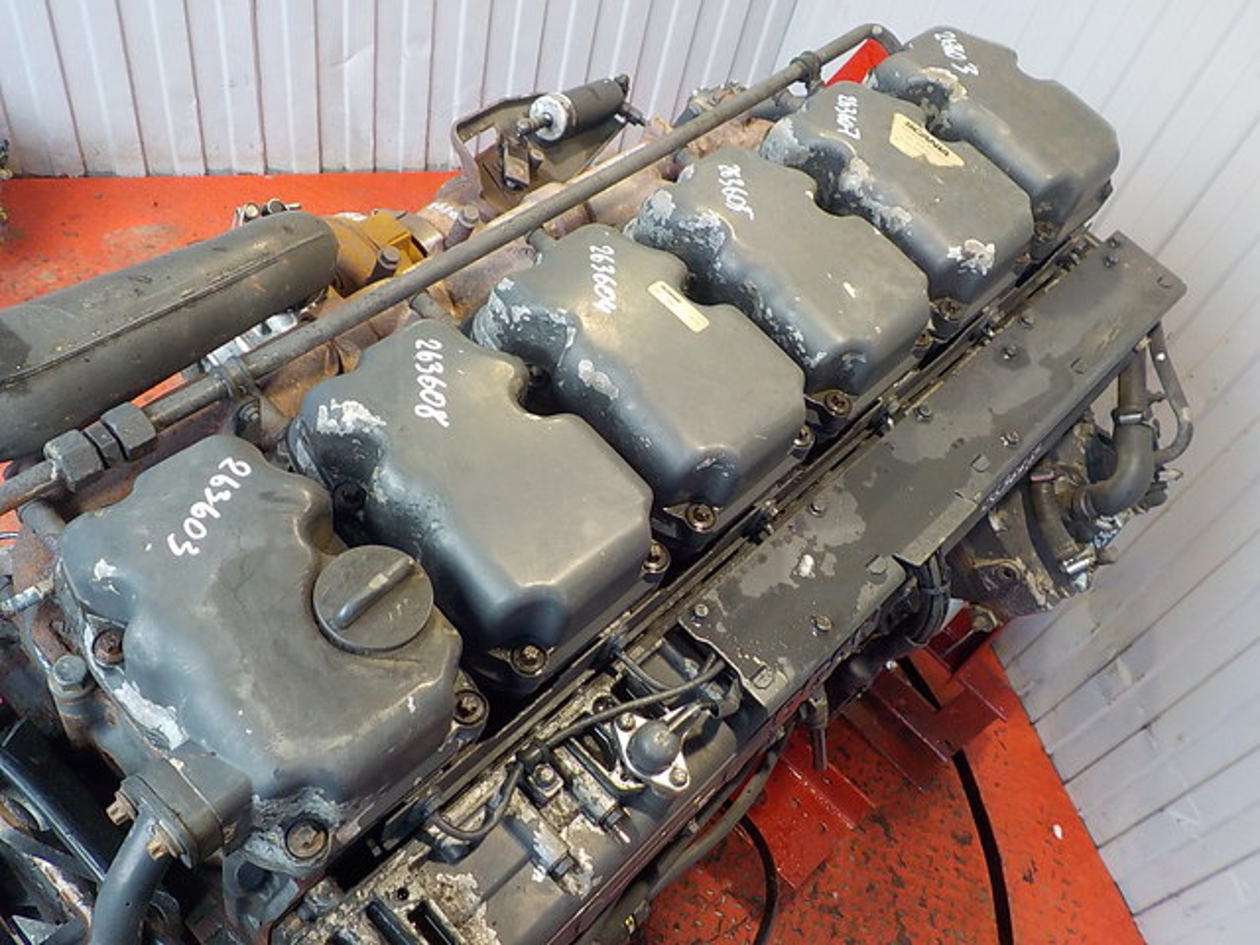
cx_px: 630
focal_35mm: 30
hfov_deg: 60.0
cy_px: 472
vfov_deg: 46.8
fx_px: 1092
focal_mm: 4.1
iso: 250
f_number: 3.3
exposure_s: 1/30
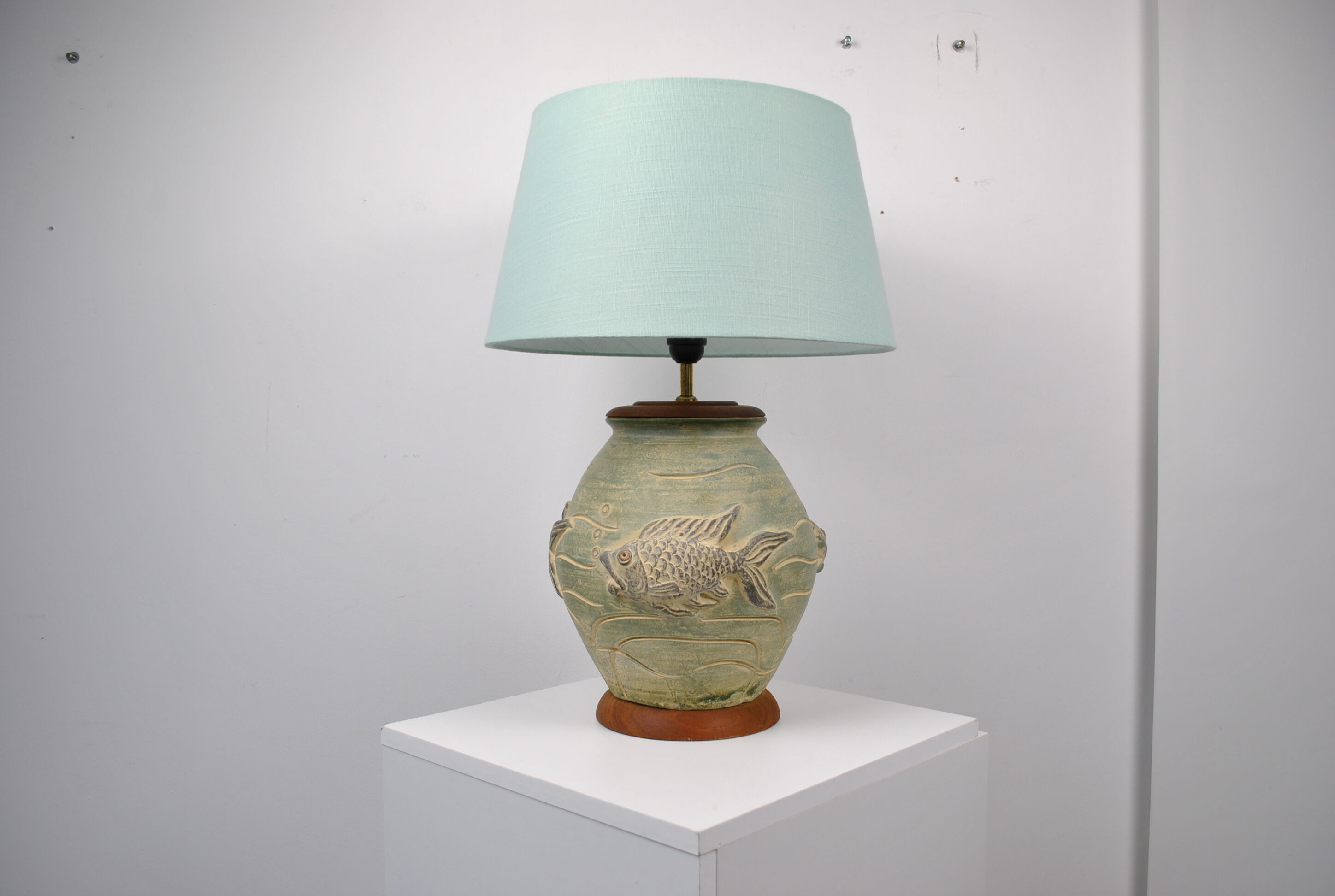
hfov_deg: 57.1
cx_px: 668
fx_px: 1226
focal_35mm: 33
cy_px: 448
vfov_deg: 40.1
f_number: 5
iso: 200
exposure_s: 1/40
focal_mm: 22
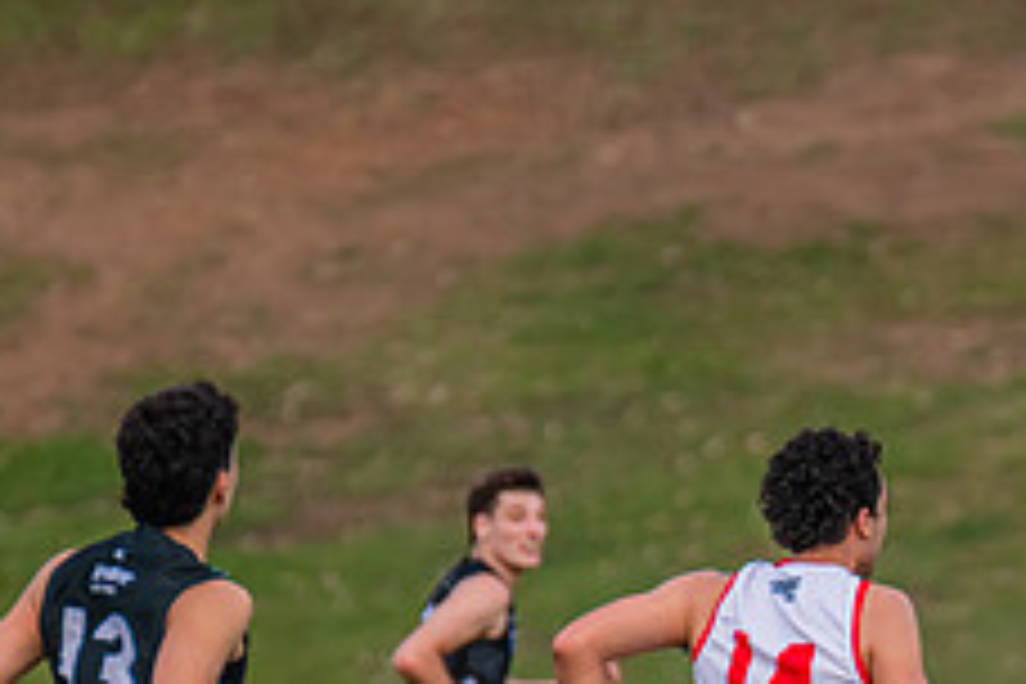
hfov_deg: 1.7
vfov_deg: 1.1
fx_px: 35537
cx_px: 1277
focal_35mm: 1247
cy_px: 739
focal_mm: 420
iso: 800
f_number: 6.3
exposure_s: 1/1600
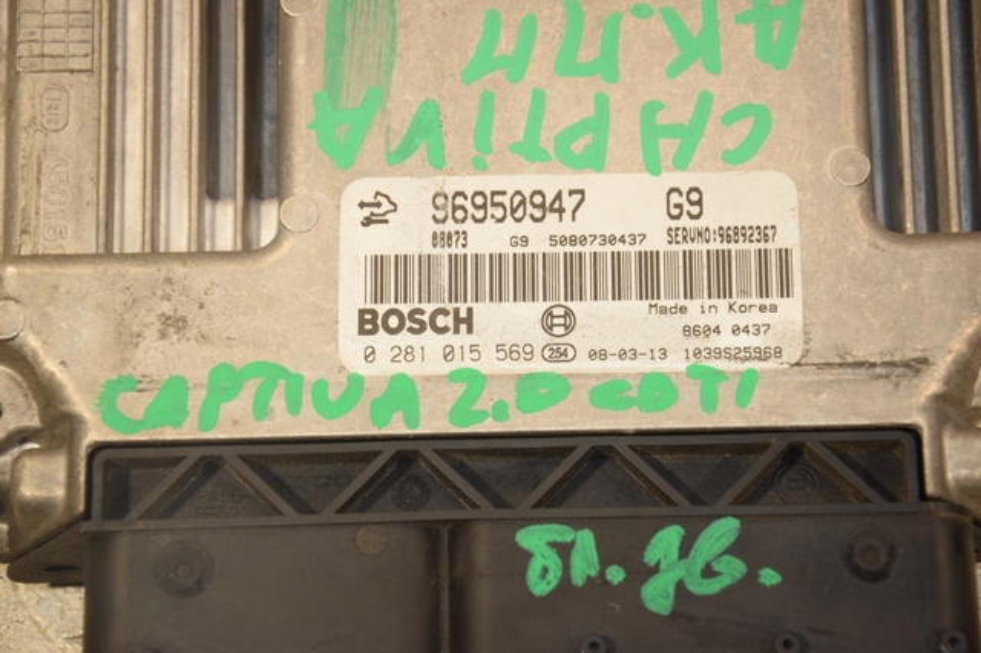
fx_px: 3677
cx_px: 490
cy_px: 326
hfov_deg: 15.2
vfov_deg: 10.1
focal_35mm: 135
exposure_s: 1/200
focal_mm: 90
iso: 800
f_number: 7.1
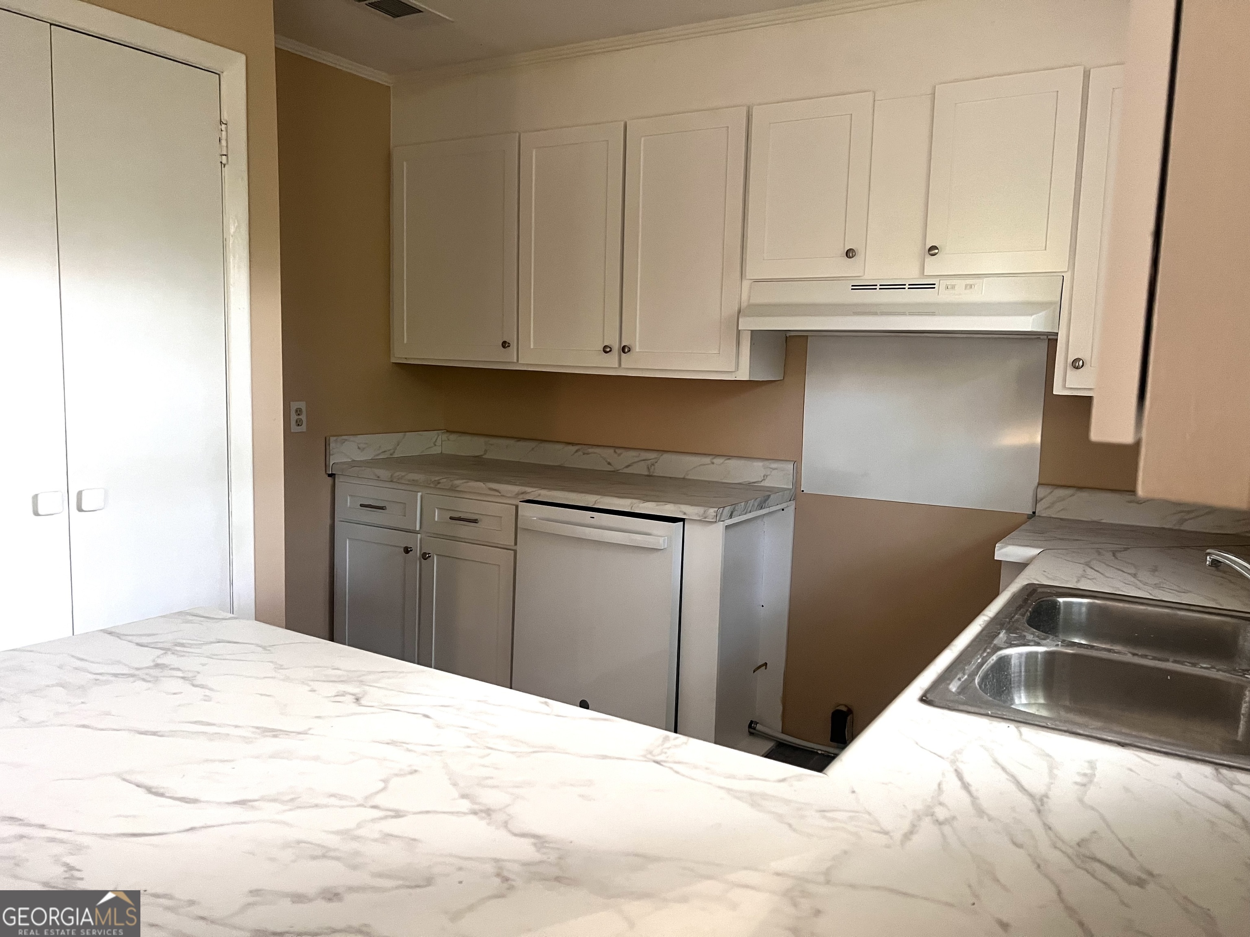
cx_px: 625
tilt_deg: -6.2
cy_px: 468
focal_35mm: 26
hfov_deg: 67.3
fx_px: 939
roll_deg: -1.8
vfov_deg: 53.1
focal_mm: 5.7
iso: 400
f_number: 1.5
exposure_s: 1/60
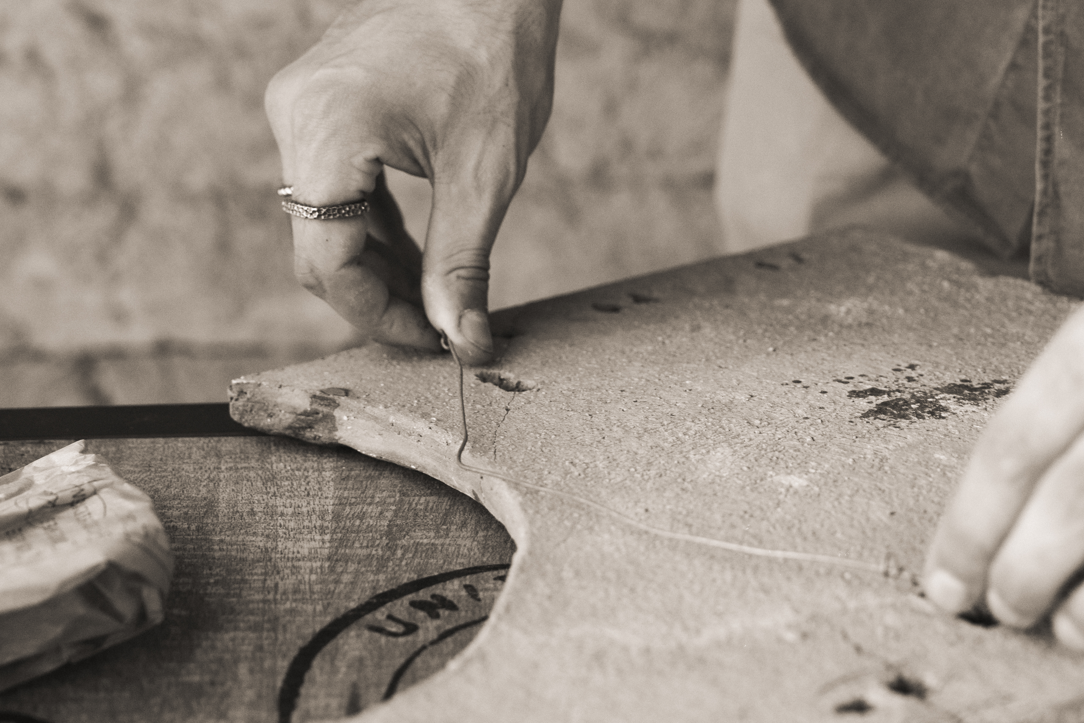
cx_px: 584
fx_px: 2891
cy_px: 296
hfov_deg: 21.2
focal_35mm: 96
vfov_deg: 14.2
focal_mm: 70
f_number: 4.5
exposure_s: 1/125
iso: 2500
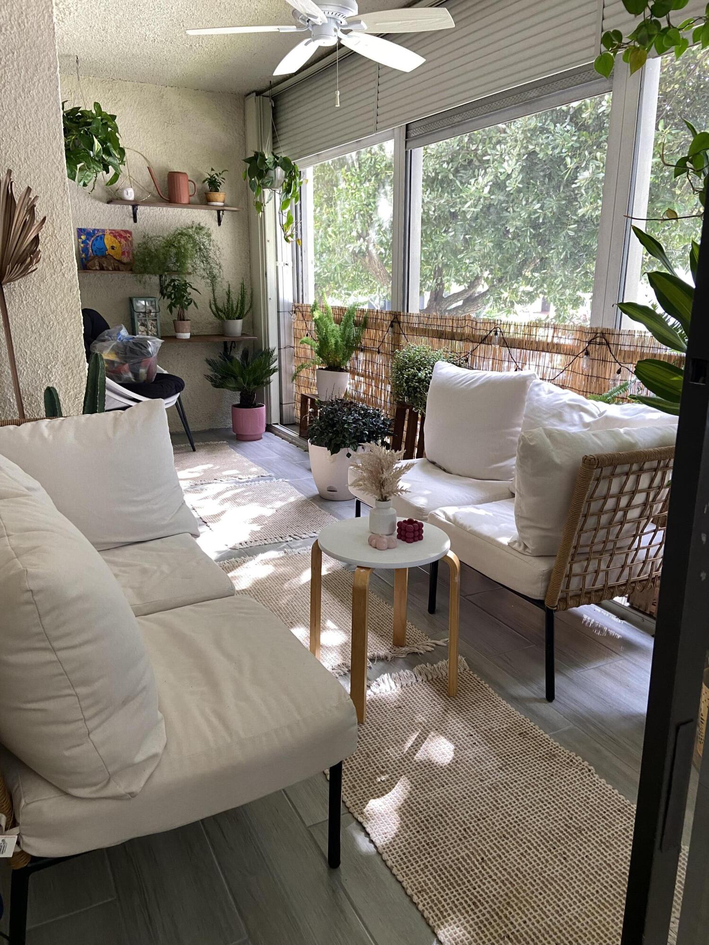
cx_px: 354
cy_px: 472
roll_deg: +0.6
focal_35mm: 26
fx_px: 710
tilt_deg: -14.8
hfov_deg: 53.1
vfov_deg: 67.3
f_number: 1.8
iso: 125
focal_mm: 4.25
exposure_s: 1/97
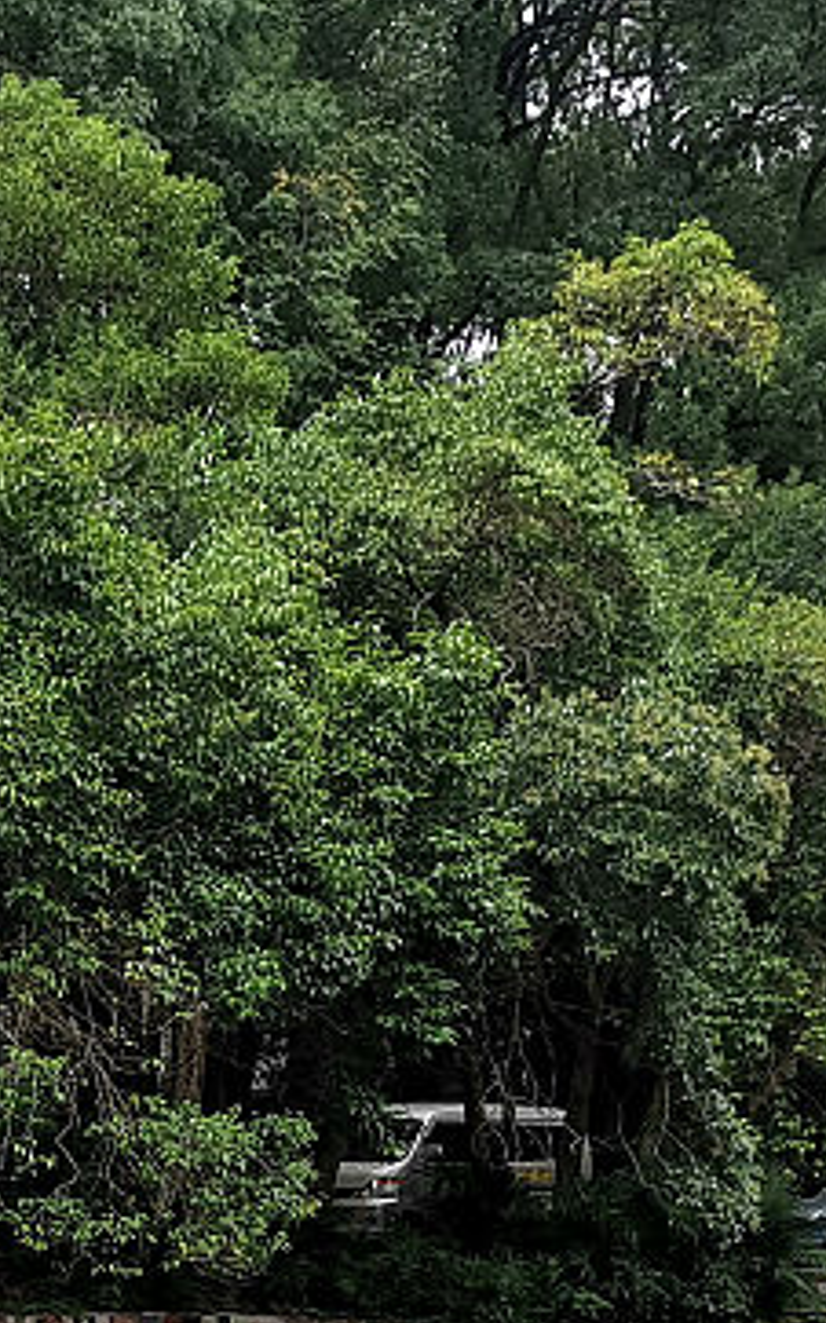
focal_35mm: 95
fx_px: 3424
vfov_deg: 20.7
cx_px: 113
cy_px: 1491
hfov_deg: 13.7
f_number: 1.8
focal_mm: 5.58
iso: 50
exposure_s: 1/234
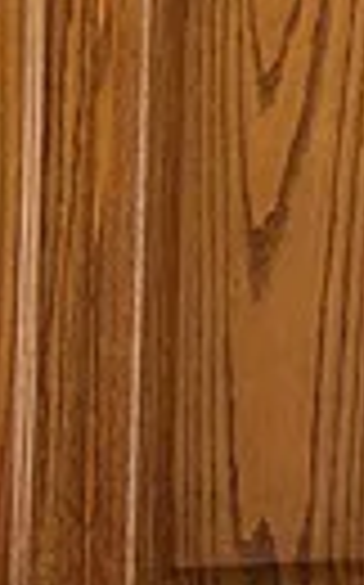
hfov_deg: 4.9
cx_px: -1649
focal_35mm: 200
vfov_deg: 9.9
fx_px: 3182
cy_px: 1094
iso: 250
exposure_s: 1/60
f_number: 1.8
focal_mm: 5
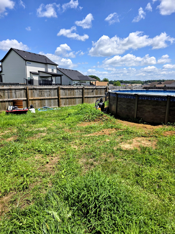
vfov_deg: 73.9
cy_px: 117
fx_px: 155
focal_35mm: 23
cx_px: 88
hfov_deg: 58.9
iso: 80
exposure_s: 1/7944
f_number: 1.7
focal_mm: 6.3
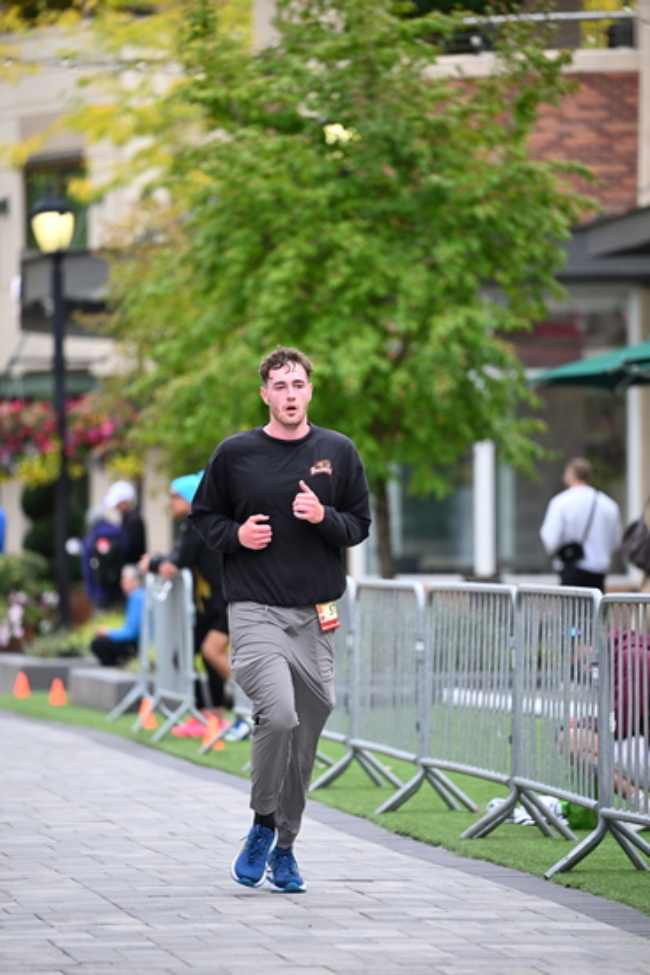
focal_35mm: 200
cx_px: 325
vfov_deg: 10.3
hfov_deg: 6.9
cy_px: 488
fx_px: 5413
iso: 640
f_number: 2.8
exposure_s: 1/1600
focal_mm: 200
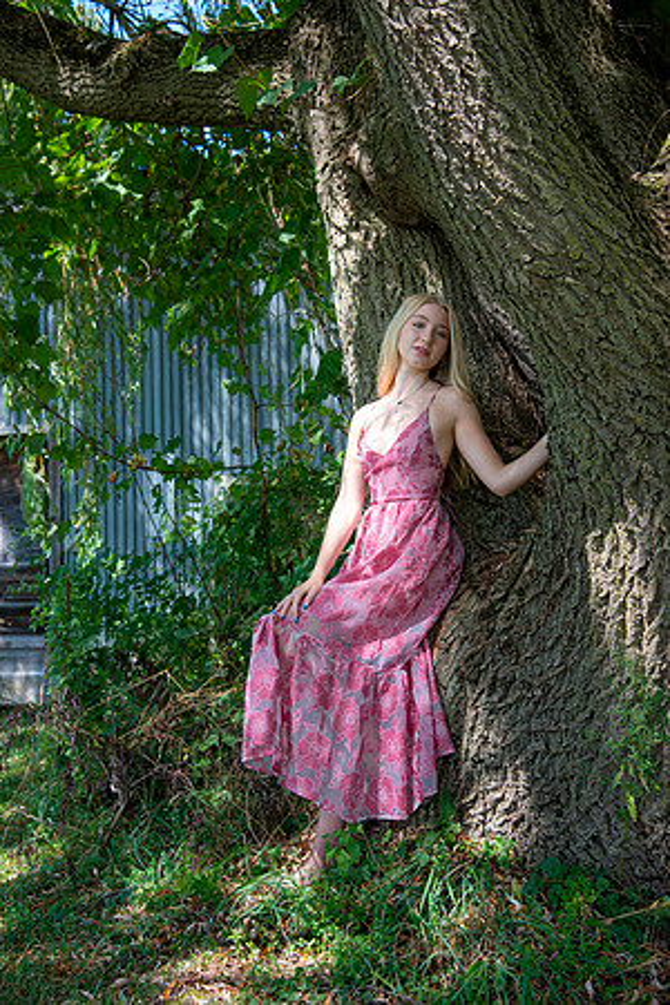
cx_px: 335
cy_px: 502
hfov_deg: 27.0
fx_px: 1396
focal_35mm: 50
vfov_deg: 39.6
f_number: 5.6
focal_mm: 50
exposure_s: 1/160
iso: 320
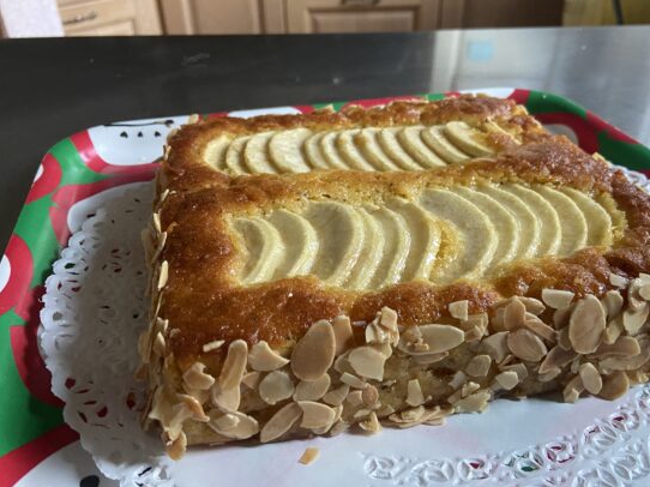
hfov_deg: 56.7
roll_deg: +0.0
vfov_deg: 44.0
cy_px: 214
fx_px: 601
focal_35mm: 32
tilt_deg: -32.5
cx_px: 360
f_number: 1.8
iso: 250
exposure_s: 1/60
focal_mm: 4.25
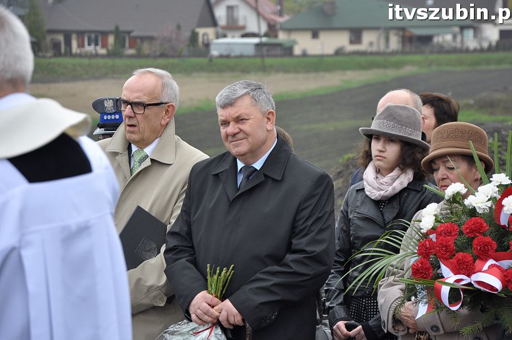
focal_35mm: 164
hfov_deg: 12.6
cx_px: 263
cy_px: 170
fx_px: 2323
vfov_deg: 8.4
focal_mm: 105
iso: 320
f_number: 6.3
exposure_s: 1/640
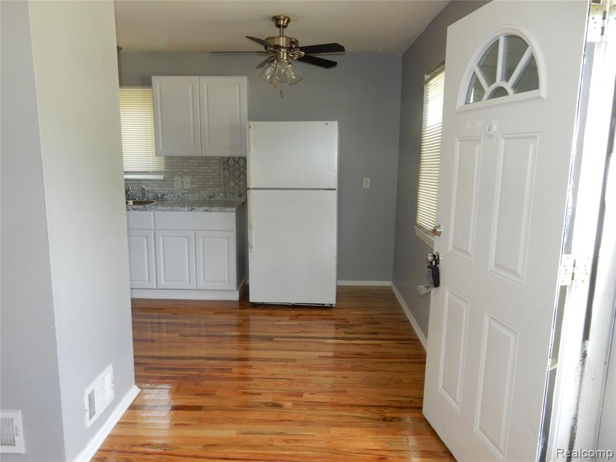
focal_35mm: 25
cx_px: 308
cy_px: 231
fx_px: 445
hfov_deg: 69.4
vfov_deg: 54.9
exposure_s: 1/30
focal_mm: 4.5
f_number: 3.7
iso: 200
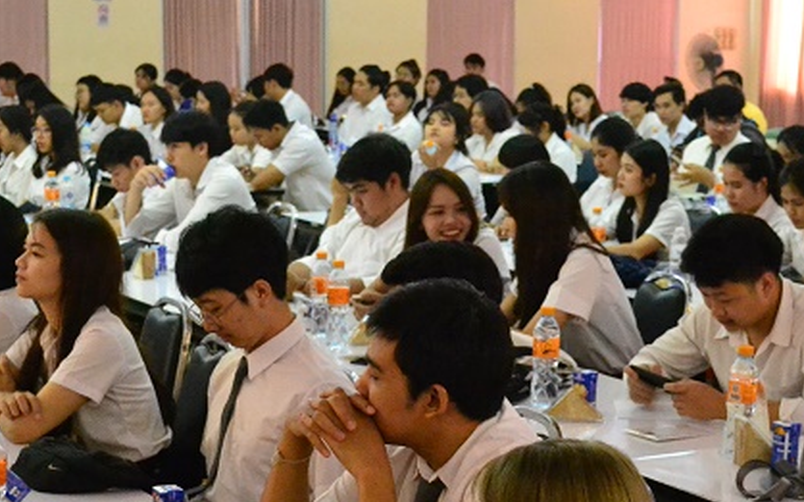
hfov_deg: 25.2
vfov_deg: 15.8
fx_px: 1796
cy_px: 401
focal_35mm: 82
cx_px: 456
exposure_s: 1/60
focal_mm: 28
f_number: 4.5
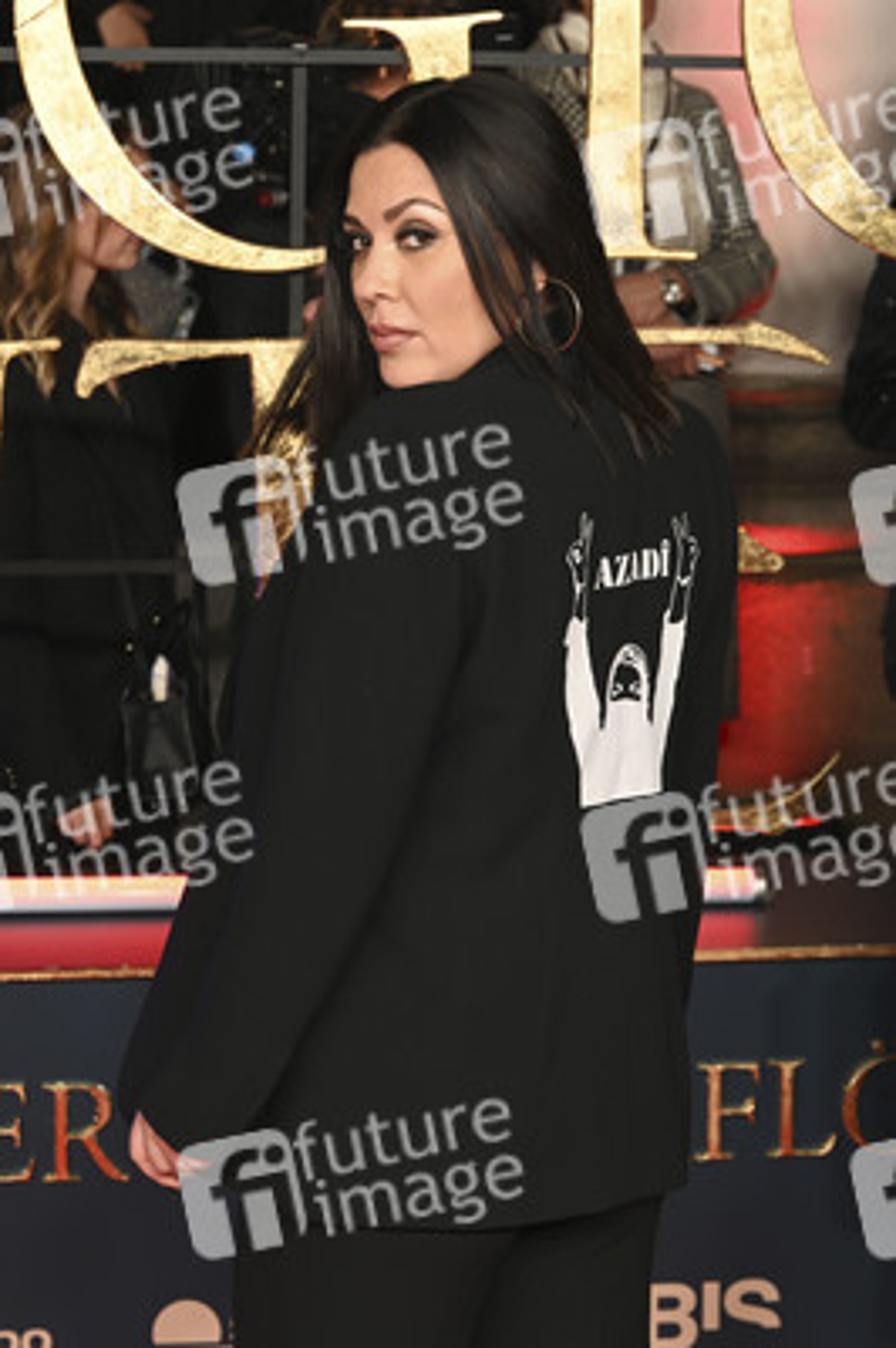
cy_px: 674
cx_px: 448
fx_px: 2805
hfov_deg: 18.2
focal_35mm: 75
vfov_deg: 27.0
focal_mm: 75
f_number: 5.6
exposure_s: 1/125
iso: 640
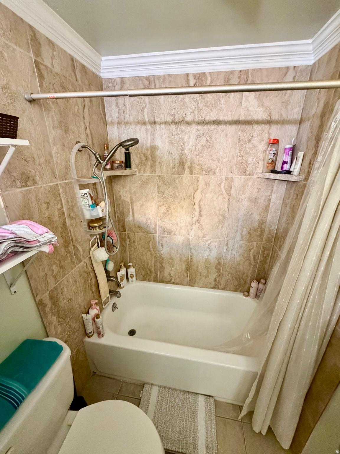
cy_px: 227
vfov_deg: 102.1
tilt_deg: -21.9
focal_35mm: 14
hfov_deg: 85.7
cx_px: 170
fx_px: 183
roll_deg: +0.0
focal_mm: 2.22
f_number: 2.2
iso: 640
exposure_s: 1/60
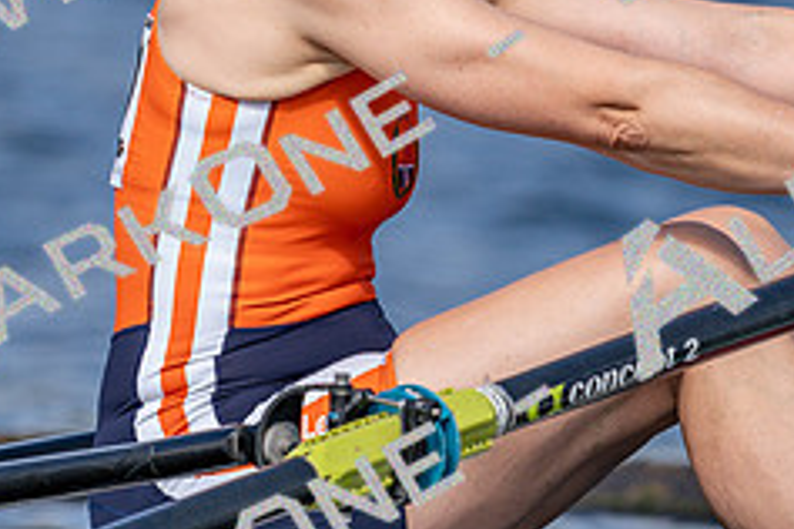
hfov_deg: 1.9
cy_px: 62
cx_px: 335
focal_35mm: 1069
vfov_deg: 1.3
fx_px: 23576
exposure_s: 1/1600
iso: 250
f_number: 6.3
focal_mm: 437
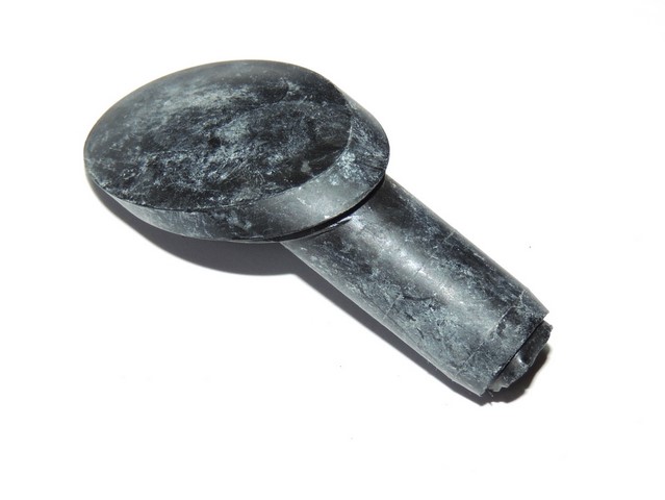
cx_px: 332
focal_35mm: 75
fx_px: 1442
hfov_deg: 26.0
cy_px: 250
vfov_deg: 19.7
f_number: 3.9
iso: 100
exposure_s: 1/60
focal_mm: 13.3
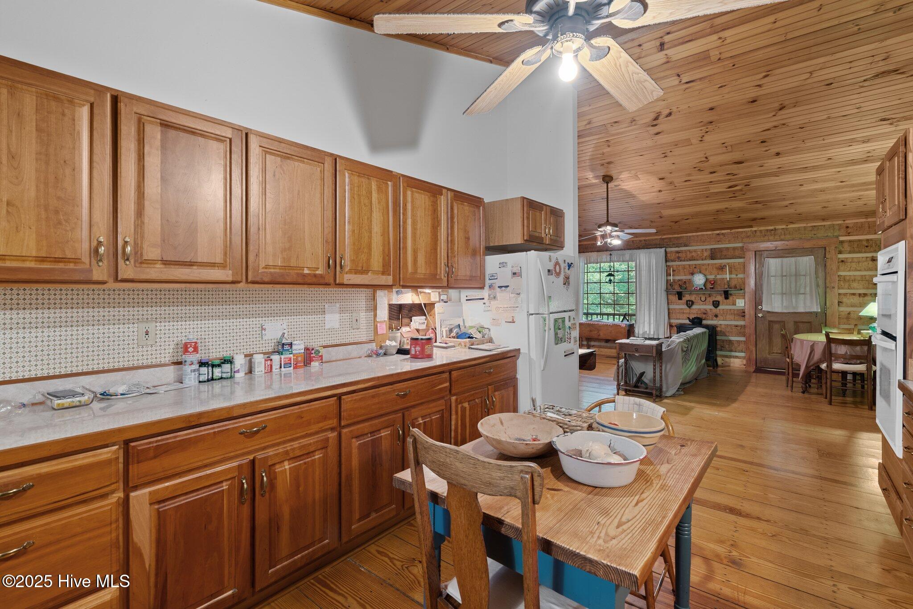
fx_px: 406
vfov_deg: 73.7
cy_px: 304
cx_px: 456
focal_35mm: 16
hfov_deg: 96.7
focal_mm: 16
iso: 500
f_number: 8
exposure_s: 5
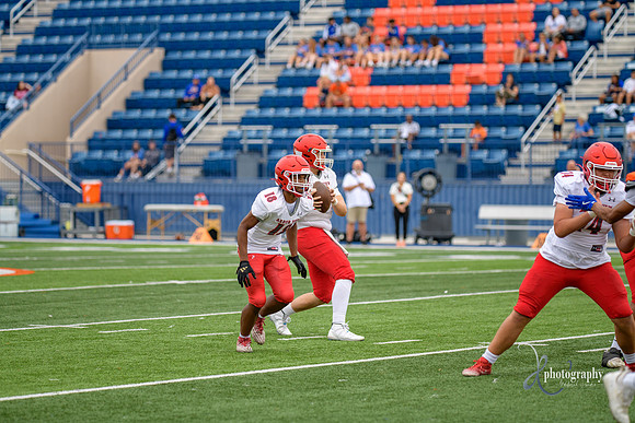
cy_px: 212
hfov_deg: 12.8
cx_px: 318
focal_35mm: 160
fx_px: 2823
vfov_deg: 8.6
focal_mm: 160
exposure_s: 1/800
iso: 250
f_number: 2.8
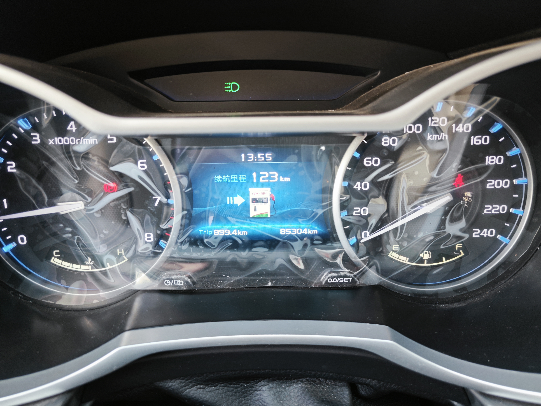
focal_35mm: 23
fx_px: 359
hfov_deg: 73.9
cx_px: 270
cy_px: 203
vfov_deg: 58.9
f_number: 1.8
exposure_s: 1/90.5
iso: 200
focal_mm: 5.43
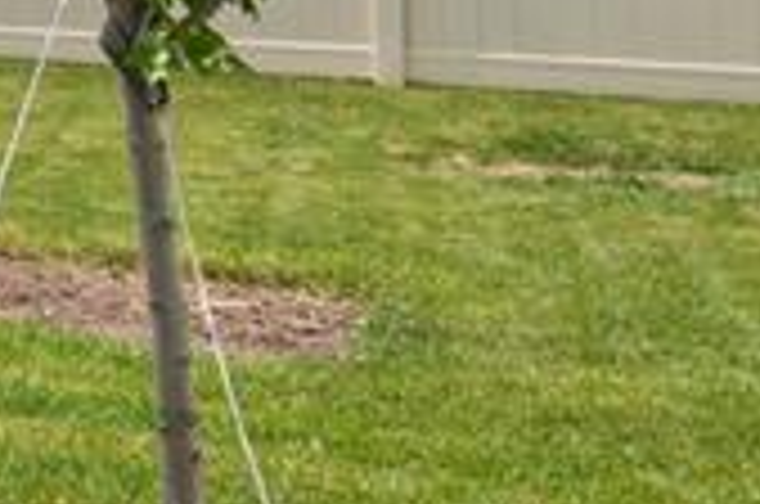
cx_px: -1322
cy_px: -234
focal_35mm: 97
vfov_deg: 13.3
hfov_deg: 12.6
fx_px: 2044
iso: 100
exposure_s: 1/320
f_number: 9
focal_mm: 16
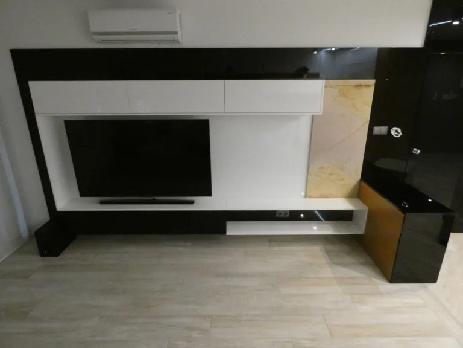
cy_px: 174
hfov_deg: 81.7
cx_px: 232
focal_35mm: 20
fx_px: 268
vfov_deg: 66.0
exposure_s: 1/60
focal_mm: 3.6
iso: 1600
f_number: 2.8
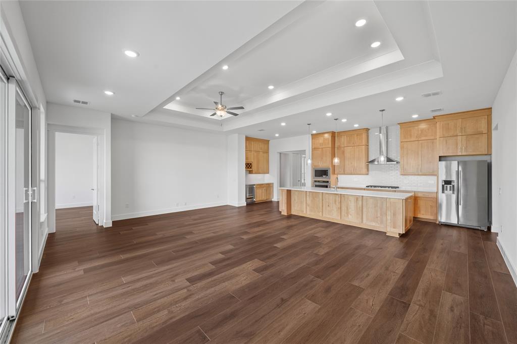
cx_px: 258
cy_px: 172
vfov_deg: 85.4
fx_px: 187
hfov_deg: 108.3
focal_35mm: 13
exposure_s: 1/1.25
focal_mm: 13
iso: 250
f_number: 8
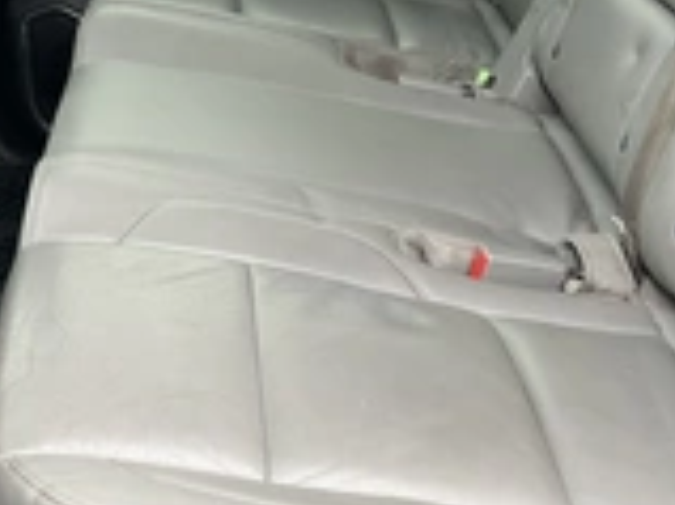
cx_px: 208
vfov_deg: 20.1
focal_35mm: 73
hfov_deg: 26.5
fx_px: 1422
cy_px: 314
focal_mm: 3
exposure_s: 1/78
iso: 64
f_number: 1.8
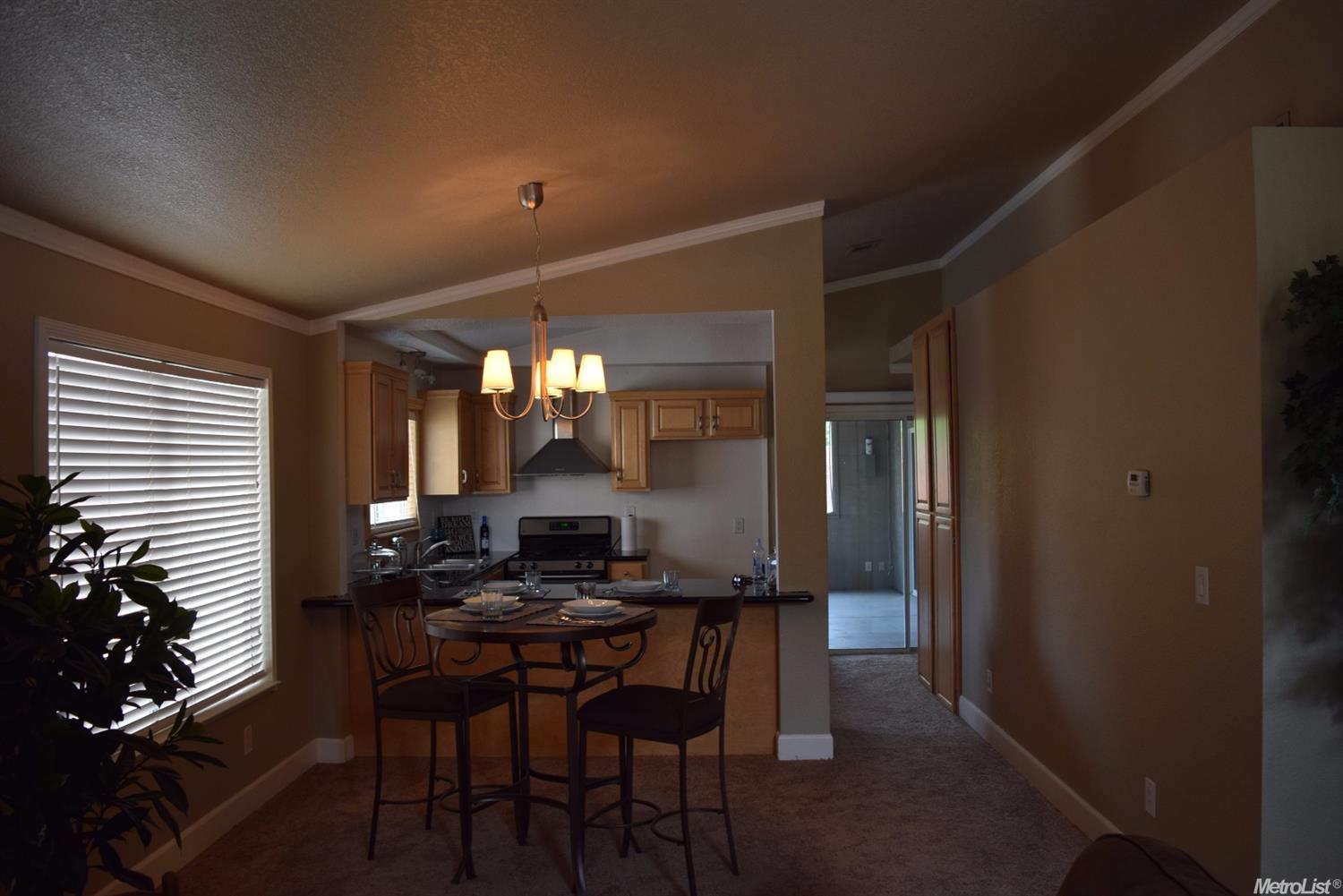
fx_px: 1007
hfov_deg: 67.4
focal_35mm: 27
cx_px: 672
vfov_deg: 48.0
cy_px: 448
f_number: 4.5
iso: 400
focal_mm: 18
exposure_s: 1/80
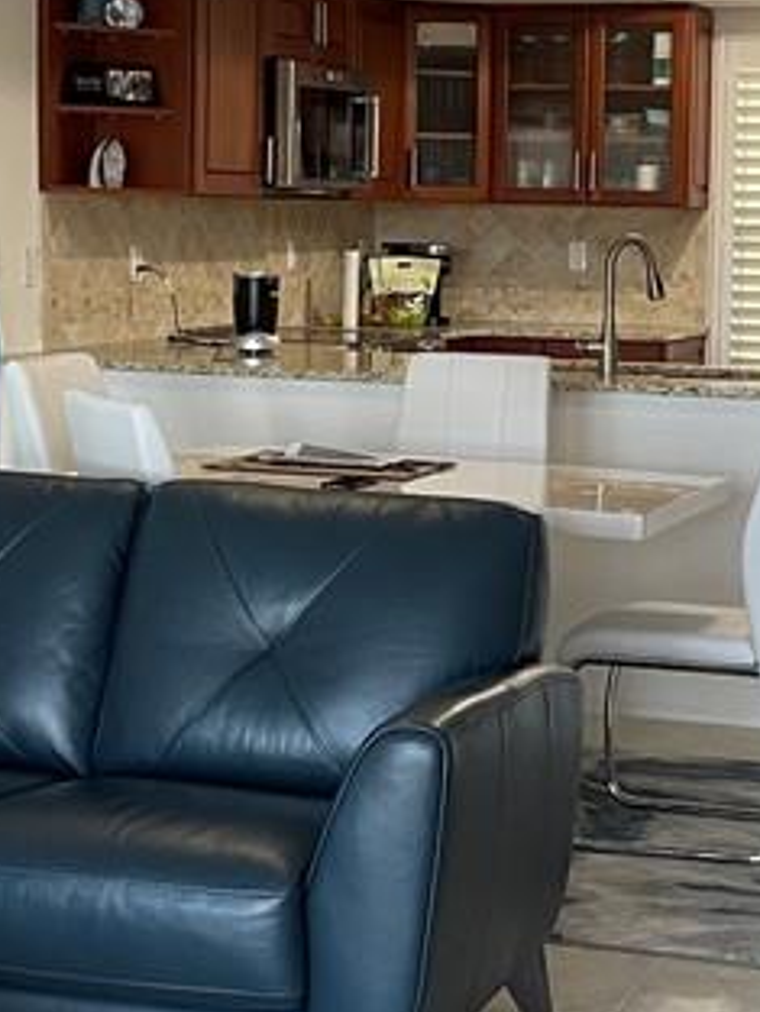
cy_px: 417
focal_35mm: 85
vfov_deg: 23.0
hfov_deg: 17.3
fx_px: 2487
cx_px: 492
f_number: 1.6
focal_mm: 4.2
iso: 125
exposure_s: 1/75
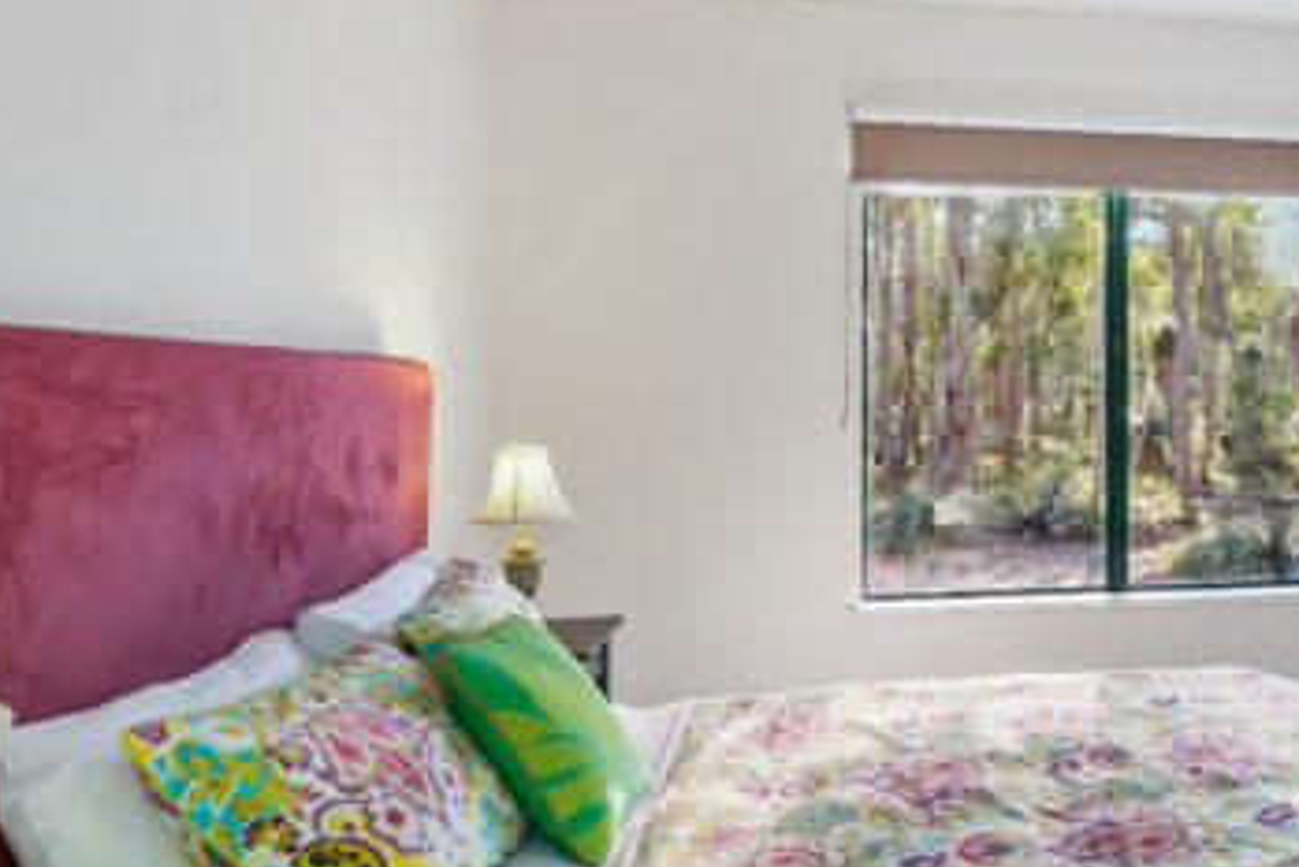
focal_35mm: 33
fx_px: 1191
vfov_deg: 40.0
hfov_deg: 51.3
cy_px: 406
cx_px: 1143
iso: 200
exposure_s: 1/2.5
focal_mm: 10
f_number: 11
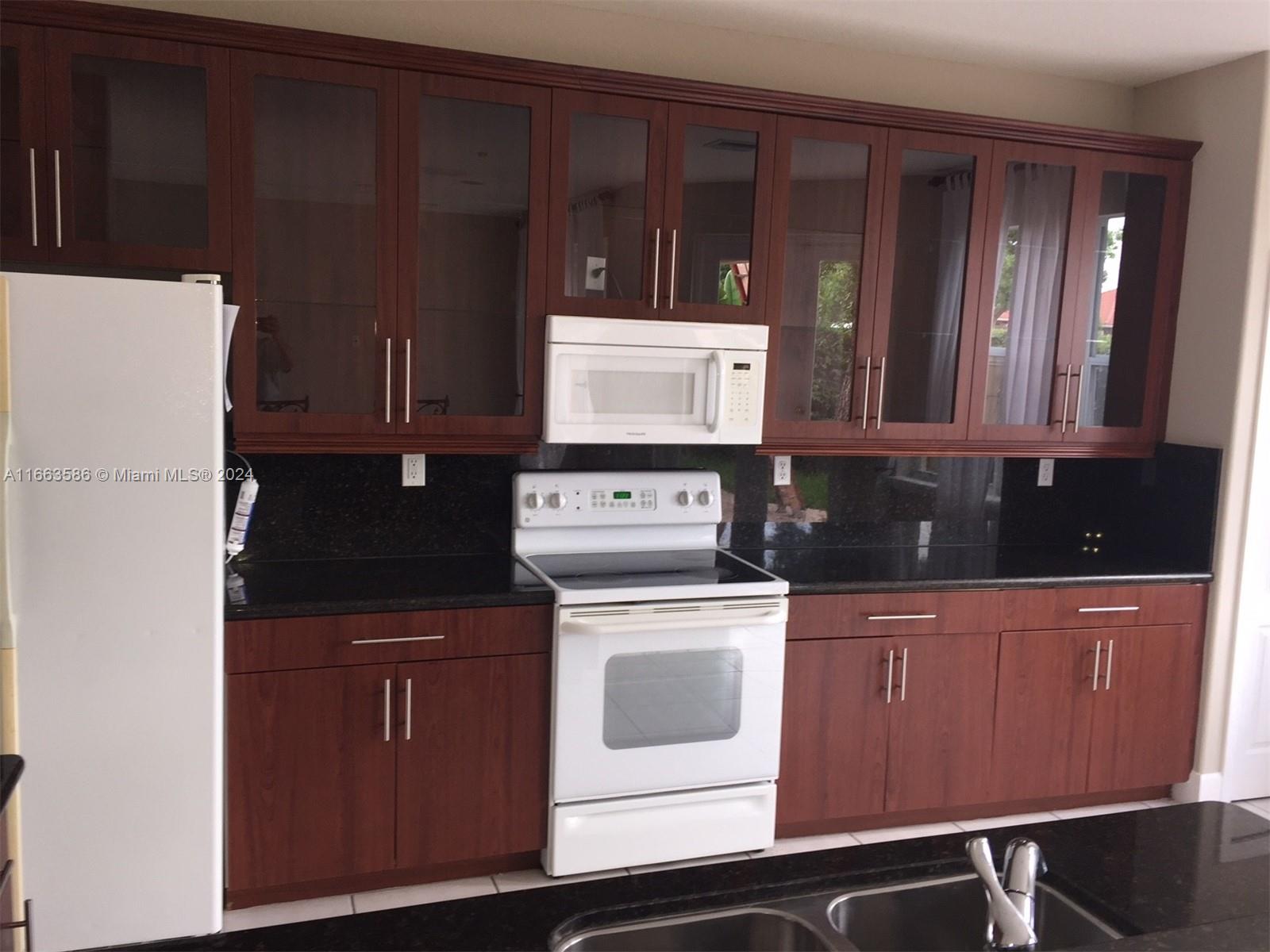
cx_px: 635
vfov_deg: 48.2
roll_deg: -2.5
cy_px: 476
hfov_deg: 61.7
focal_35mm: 29
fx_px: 1064
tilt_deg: -6.5
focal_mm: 4.15
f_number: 2.2
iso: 32
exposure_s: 1/30
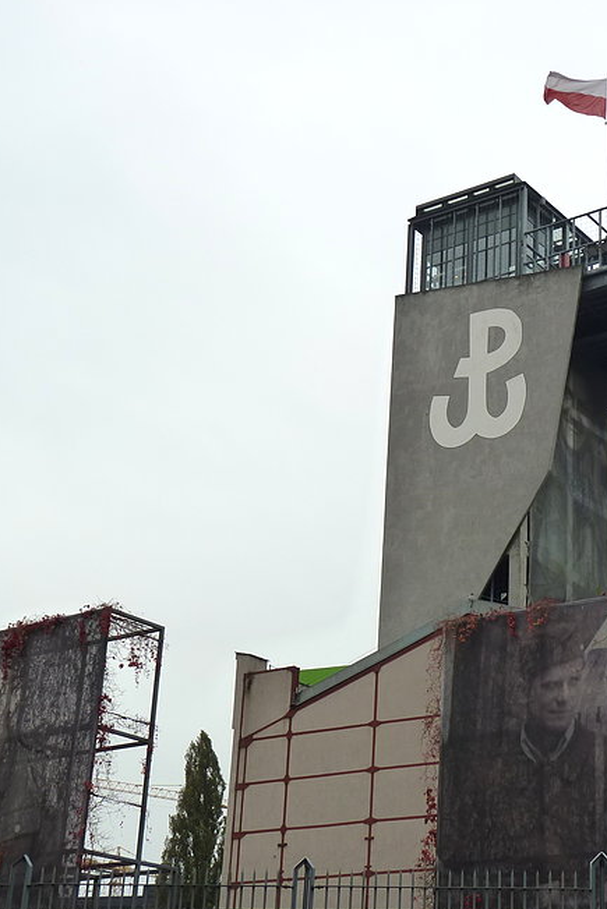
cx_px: 440
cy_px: 464
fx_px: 1668
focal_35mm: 66
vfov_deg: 30.5
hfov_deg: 20.5
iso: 125
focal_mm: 8.2
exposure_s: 1/125
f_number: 3.6
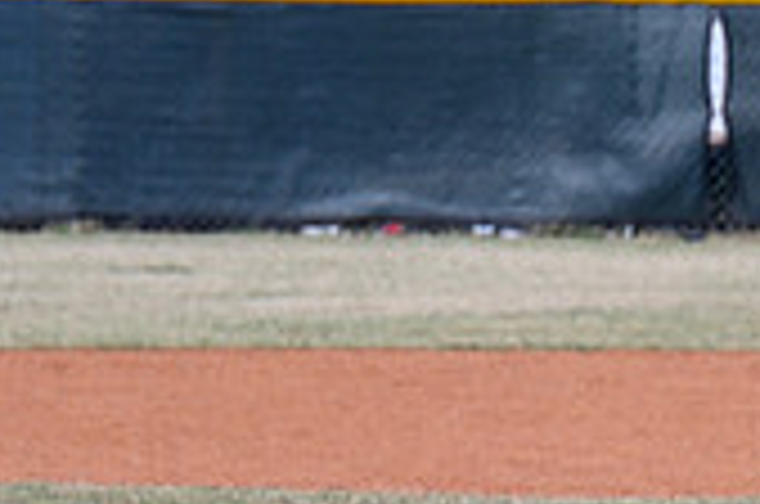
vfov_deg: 3.0
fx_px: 9587
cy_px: 693
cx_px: 135
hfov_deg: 4.5
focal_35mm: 455
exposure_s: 1/1000
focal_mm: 99
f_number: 5.6
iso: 200
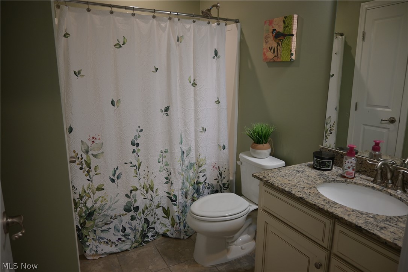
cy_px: 136
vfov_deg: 53.1
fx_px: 272
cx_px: 204
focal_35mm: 24
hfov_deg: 73.7
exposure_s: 1/100
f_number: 3.5
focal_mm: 16
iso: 400
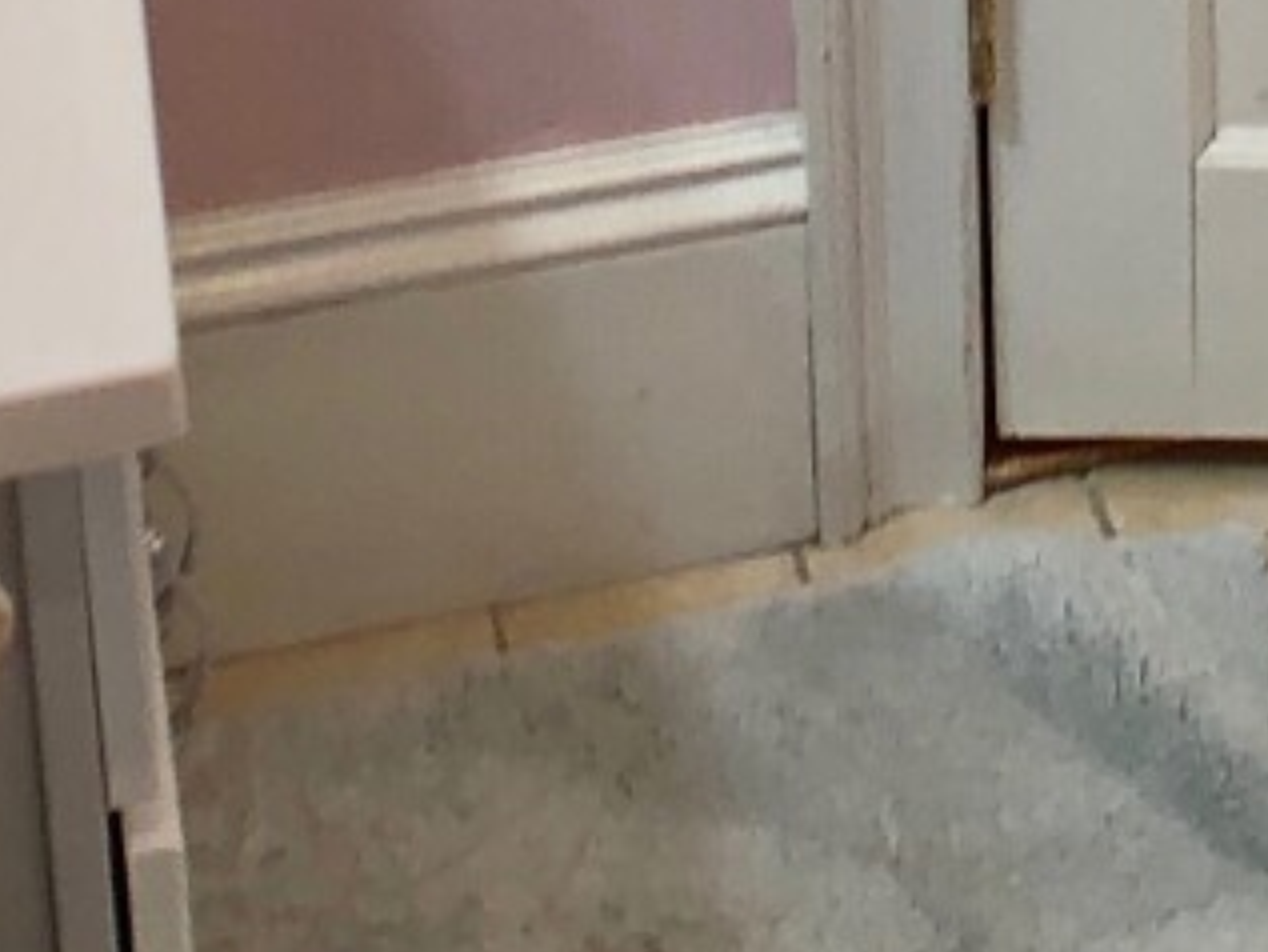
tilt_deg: -11.4
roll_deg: +1.4
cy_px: -1500
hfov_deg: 10.8
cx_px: 1252
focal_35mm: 181
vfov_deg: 7.5
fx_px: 6633
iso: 40
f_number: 1.8
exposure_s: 1/30
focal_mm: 3.99
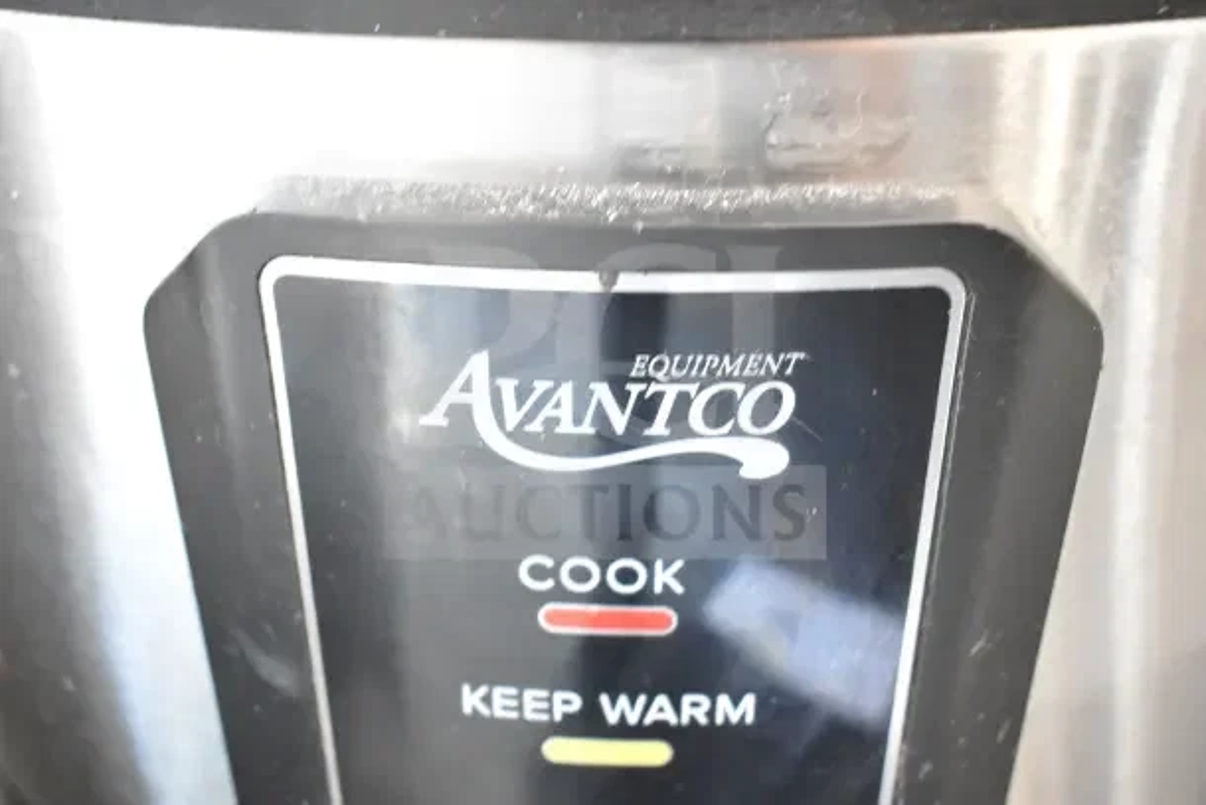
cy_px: 402
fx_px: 1307
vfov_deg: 34.2
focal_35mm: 39
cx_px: 603
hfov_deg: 49.5
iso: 2800
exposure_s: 1/40
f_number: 4
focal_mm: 26
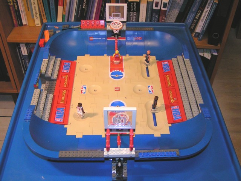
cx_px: 120
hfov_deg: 49.0
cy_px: 90
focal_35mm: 38
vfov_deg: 37.7
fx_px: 265
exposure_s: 1/40
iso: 200
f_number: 2.8
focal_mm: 5.8
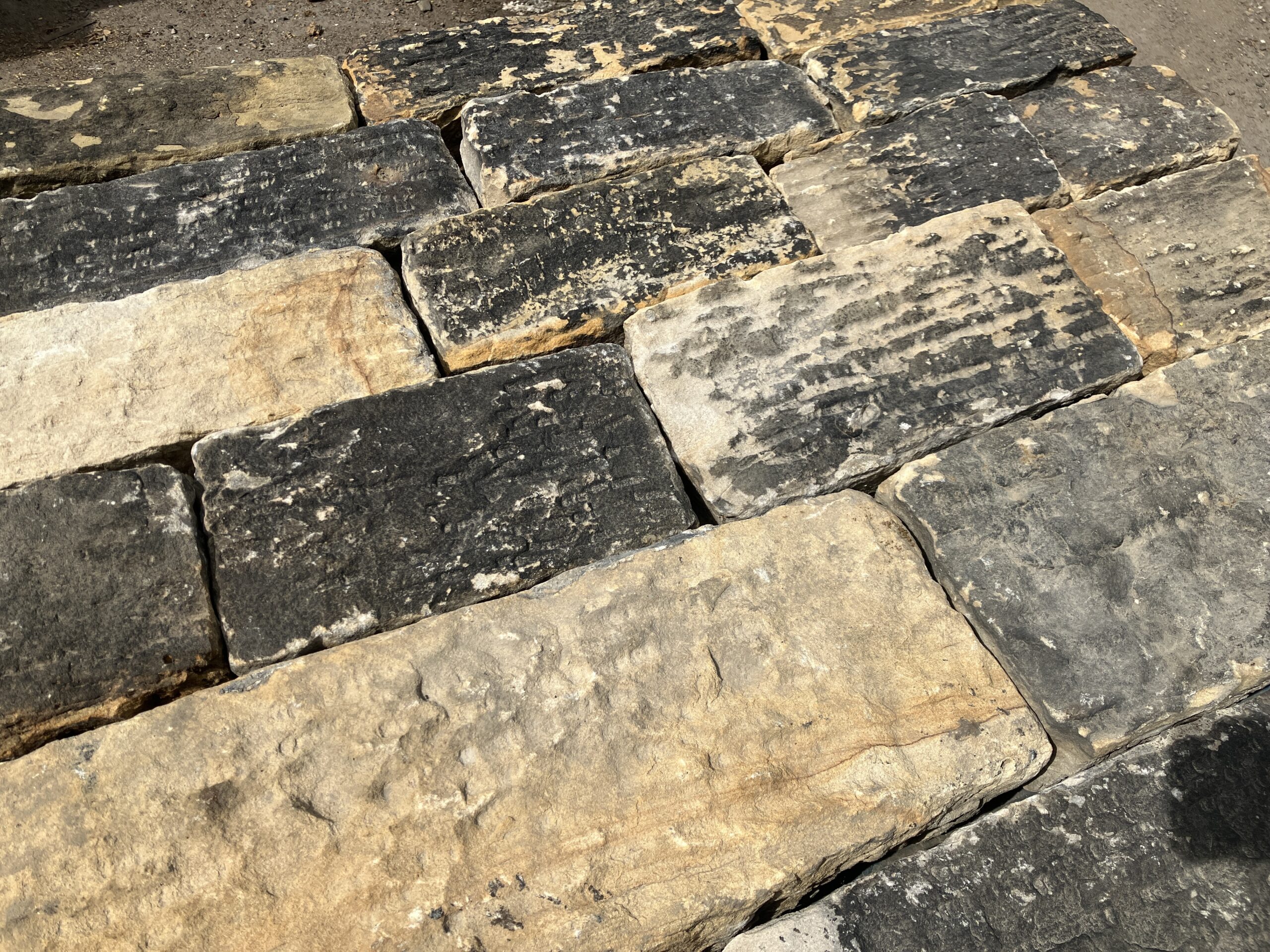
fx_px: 1027
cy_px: 476
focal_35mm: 28
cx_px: 635
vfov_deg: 49.7
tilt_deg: -54.3
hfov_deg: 63.4
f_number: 1.8
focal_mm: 3.99
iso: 32
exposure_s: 1/2558
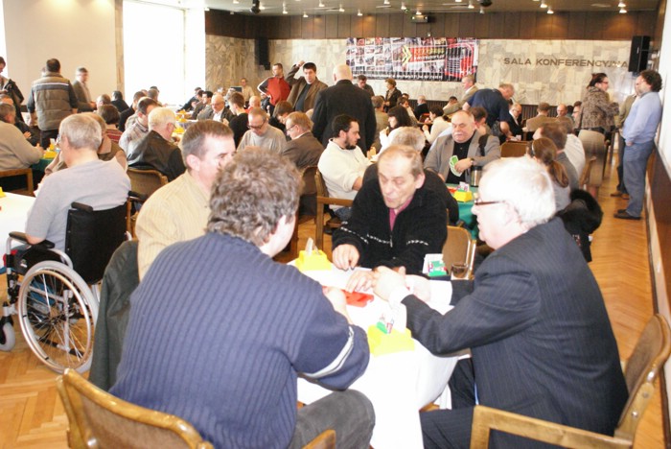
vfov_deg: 43.7
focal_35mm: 30
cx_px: 336
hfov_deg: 61.9
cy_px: 224
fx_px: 560
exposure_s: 1/25
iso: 1600
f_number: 4
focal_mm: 20
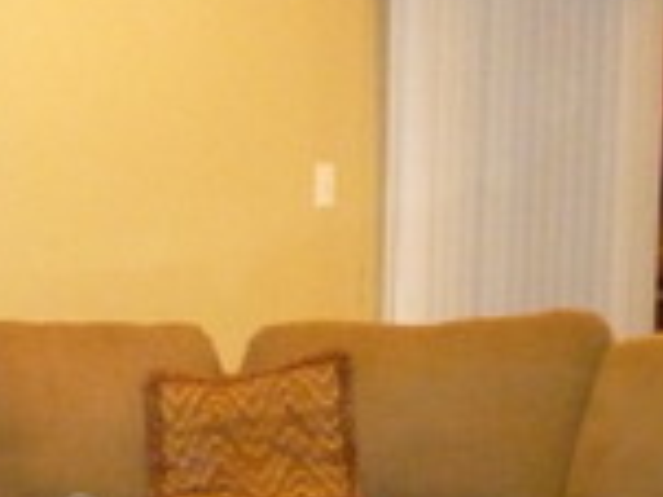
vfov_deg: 11.4
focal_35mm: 123
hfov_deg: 15.9
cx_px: 79
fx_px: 2354
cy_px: 809
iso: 800
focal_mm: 5.2
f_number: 3.3
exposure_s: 1/30
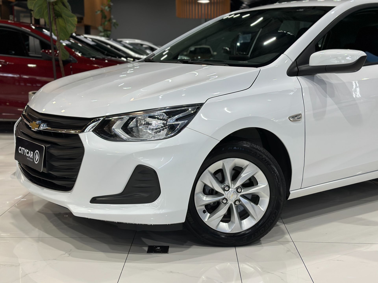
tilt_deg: -9.8
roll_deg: -0.5
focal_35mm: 48
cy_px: 142
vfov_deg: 30.3
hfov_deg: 39.7
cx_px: 189
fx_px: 524
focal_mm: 6.86
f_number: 1.78
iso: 125
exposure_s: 1/162
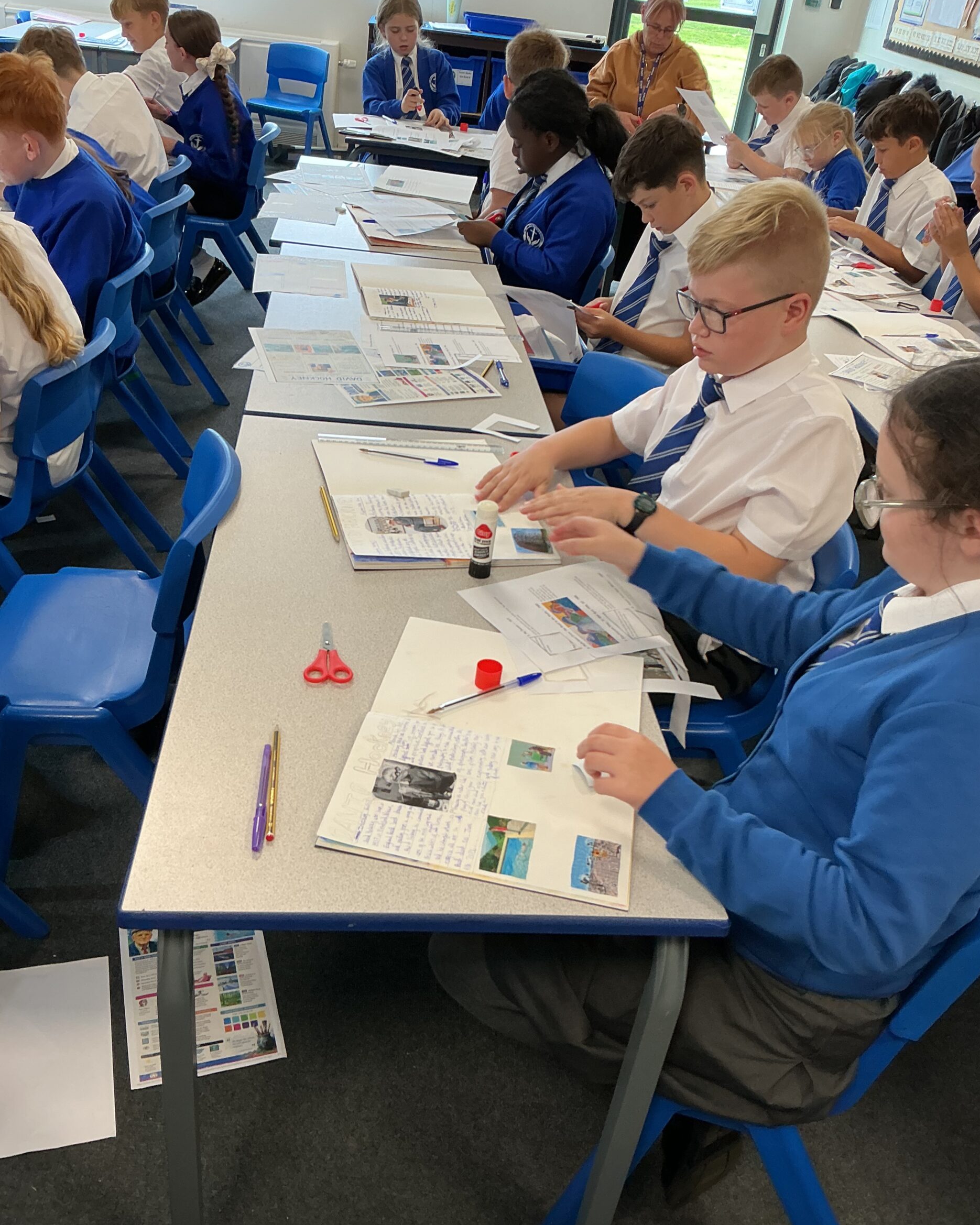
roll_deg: -7.5
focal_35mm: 31
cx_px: 478
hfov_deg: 47.1
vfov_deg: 57.2
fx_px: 1124
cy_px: 606
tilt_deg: -31.0
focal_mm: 3
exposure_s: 1/60
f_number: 1.8
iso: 50
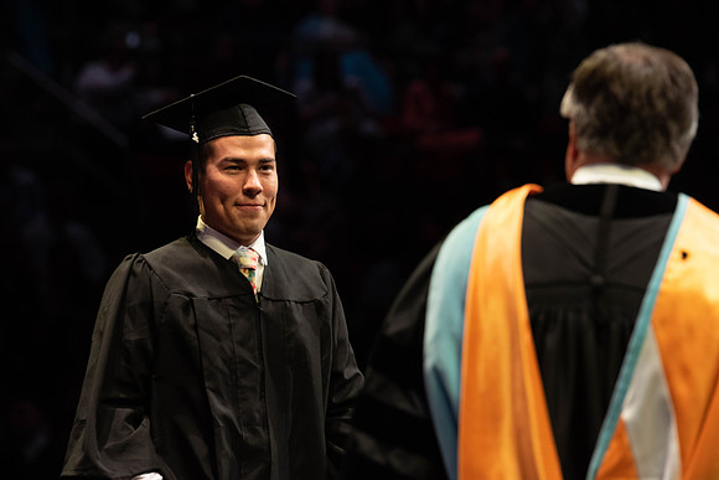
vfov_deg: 6.7
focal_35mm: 206
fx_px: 4113
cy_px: 220
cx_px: 329
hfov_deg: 10.0
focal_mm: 190
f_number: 4.5
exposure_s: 1/320
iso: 1600
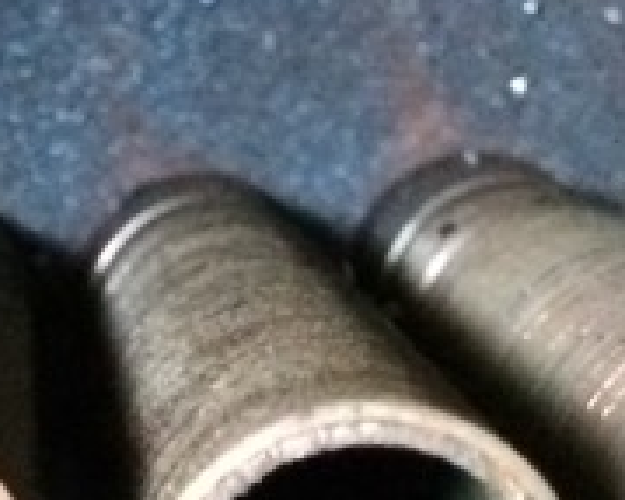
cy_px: 1325
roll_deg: +0.8
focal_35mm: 190
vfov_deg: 7.4
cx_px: -311
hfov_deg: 9.9
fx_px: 3513
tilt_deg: -34.1
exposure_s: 1/15
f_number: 2.2
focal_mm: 4.15
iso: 640
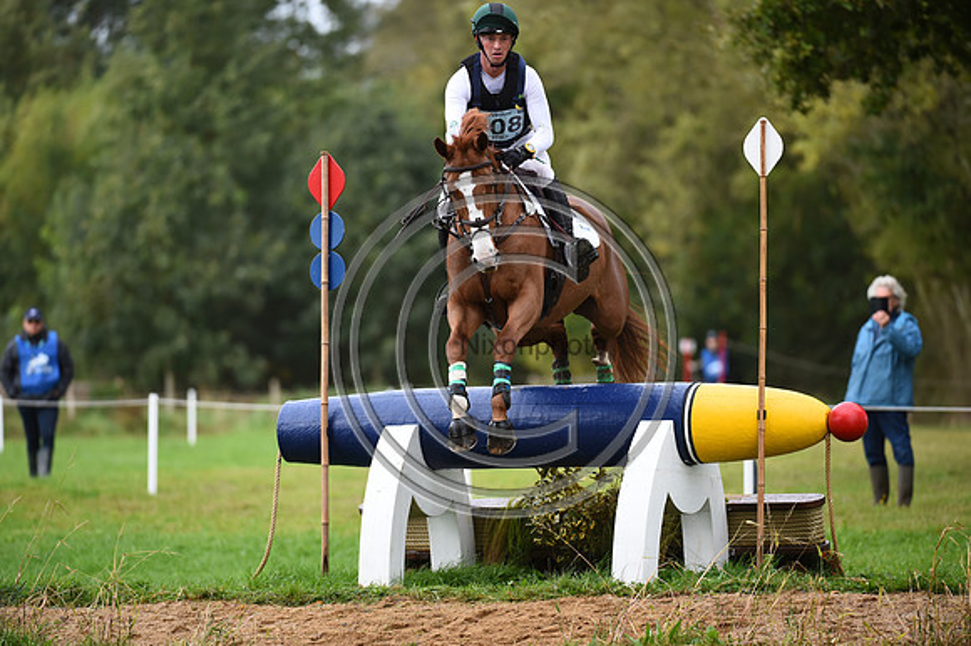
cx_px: 486
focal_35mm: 330
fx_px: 8895
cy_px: 323
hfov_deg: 6.2
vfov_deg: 4.2
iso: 1400
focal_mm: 330
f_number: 4.5
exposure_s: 1/1000
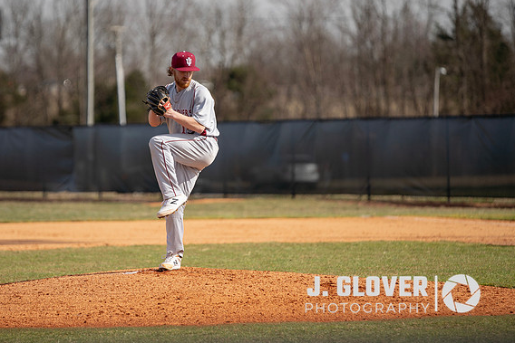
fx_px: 3763
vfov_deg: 5.2
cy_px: 169
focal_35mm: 263
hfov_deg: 7.8
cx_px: 211
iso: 100
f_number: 2.8
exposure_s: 1/1250
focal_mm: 191
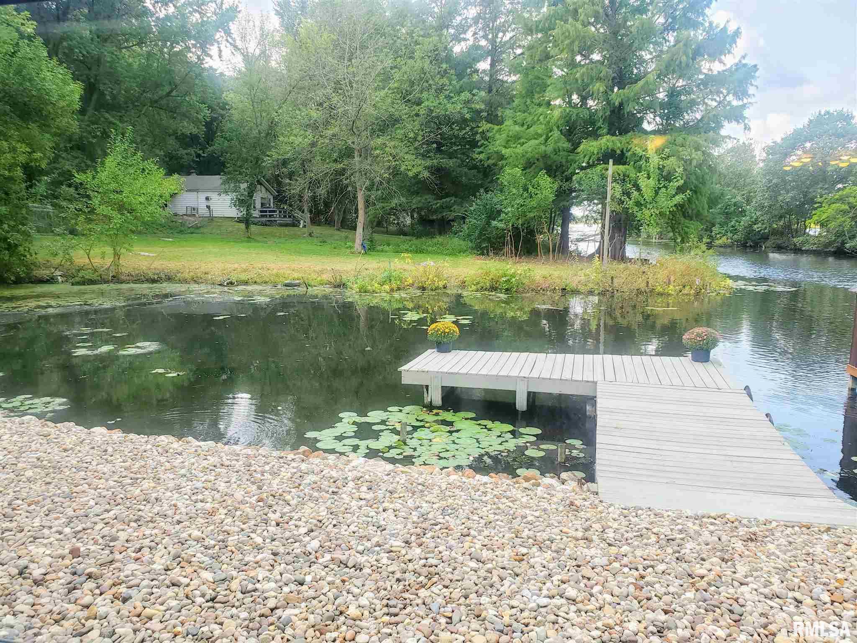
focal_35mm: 26
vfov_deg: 53.1
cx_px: 428
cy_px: 322
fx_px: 644
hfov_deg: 67.3
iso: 50
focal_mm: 4.3
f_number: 2.4
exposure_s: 1/202
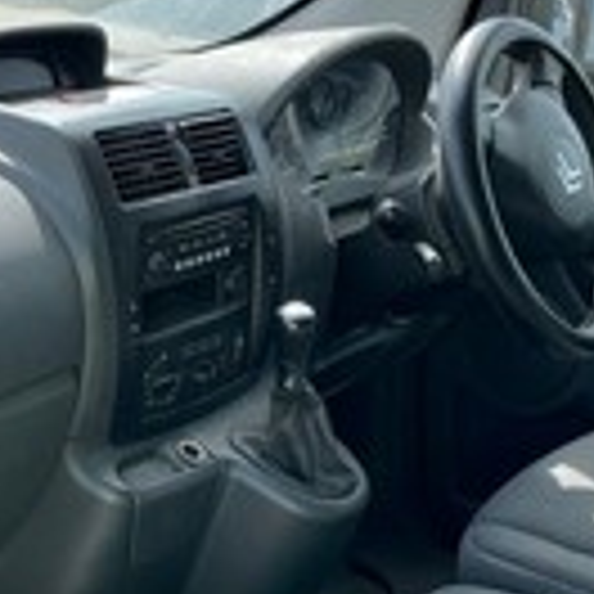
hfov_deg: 27.9
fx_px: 1184
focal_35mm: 61
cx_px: 171
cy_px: 450
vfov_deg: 27.7
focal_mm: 4.2
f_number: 1.6
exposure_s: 1/483
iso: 32
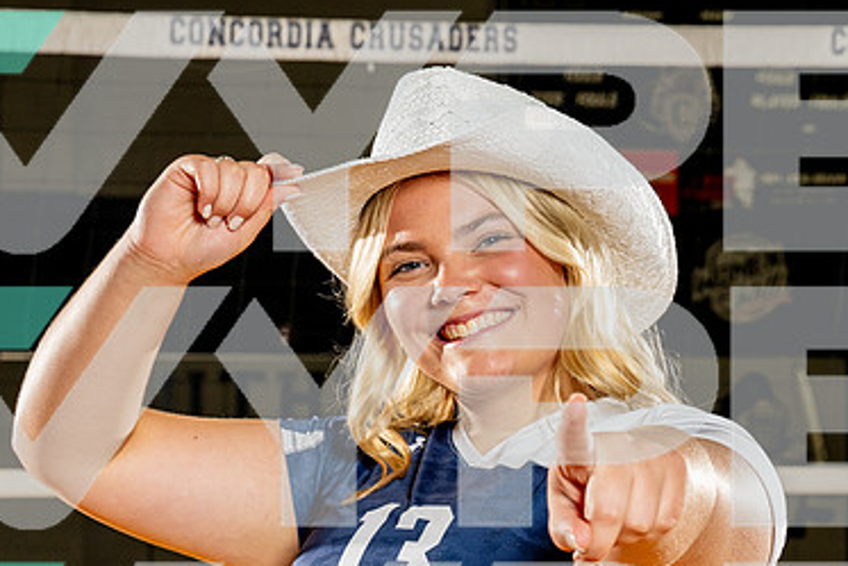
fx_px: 2851
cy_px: 398
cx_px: 417
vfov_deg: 11.3
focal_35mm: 121
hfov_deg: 16.9
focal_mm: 70
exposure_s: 1/250
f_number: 8
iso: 1000
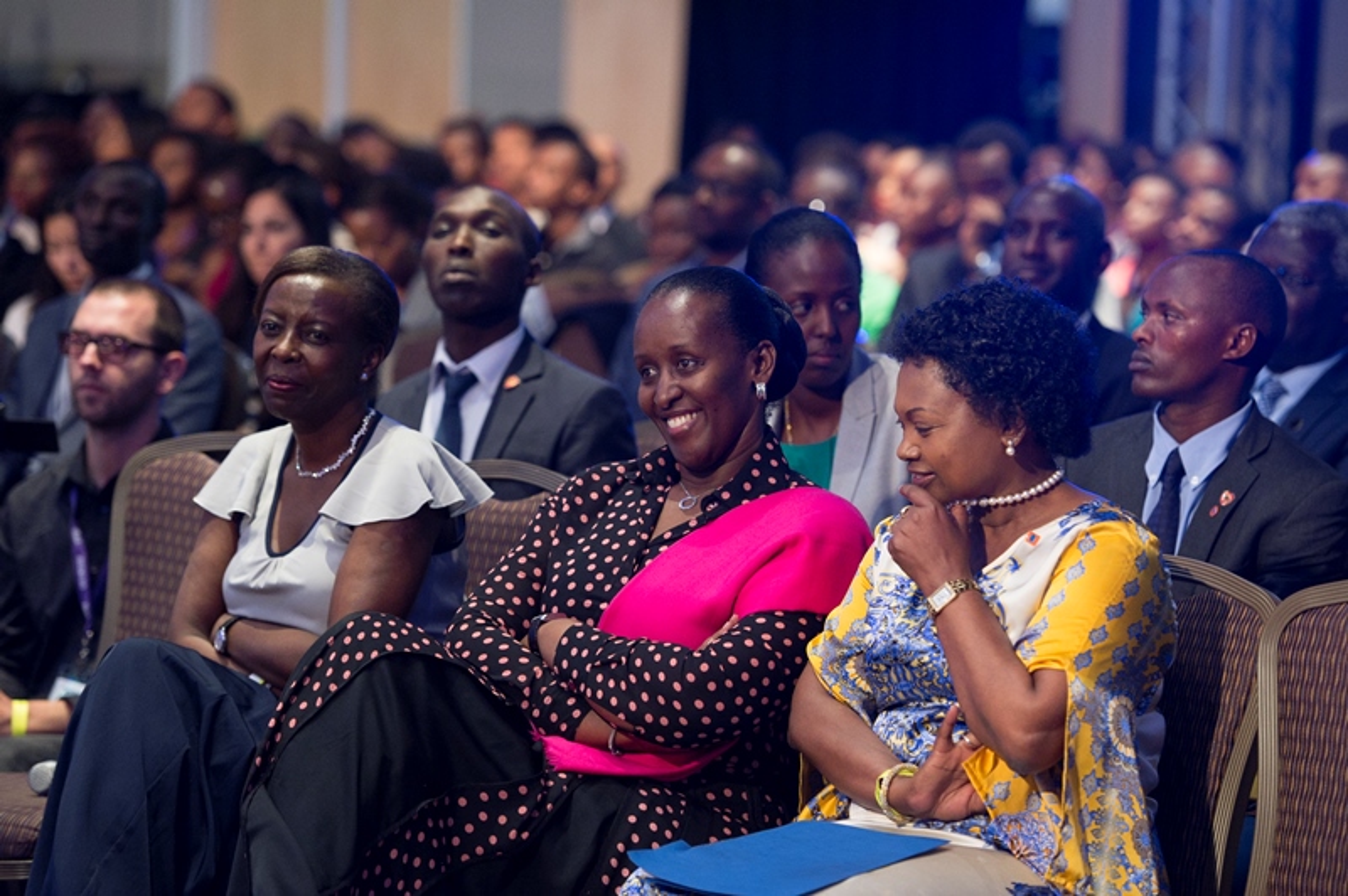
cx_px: 674
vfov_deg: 9.8
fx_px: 5238
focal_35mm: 140
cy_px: 448
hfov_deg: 14.7
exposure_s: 1/100
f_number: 3.2
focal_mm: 140
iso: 2500
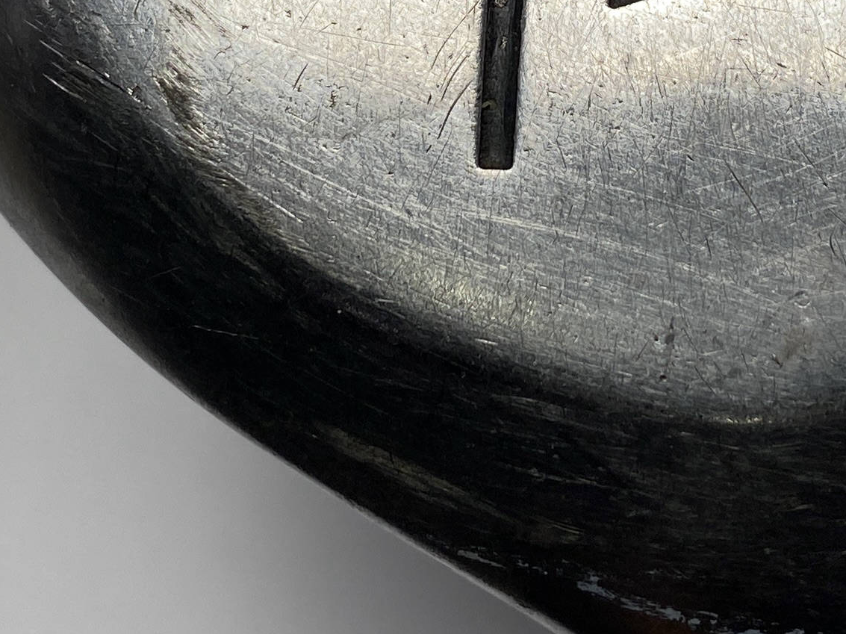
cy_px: 26
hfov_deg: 21.9
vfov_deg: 16.3
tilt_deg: -66.6
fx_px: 2174
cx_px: 548
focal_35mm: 89
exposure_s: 1/715
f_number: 1.8
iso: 32
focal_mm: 4.25
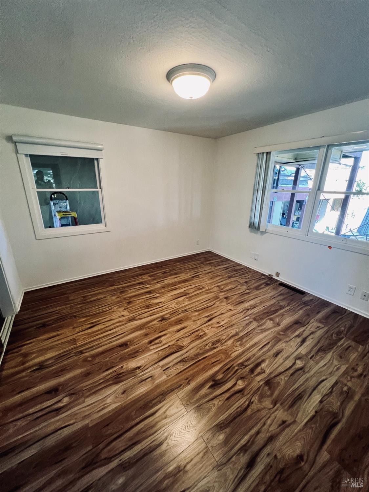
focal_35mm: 13
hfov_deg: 89.9
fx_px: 185
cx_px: 184
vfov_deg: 106.2
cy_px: 246
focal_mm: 1.57
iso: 160
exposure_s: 1/60
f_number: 1.8
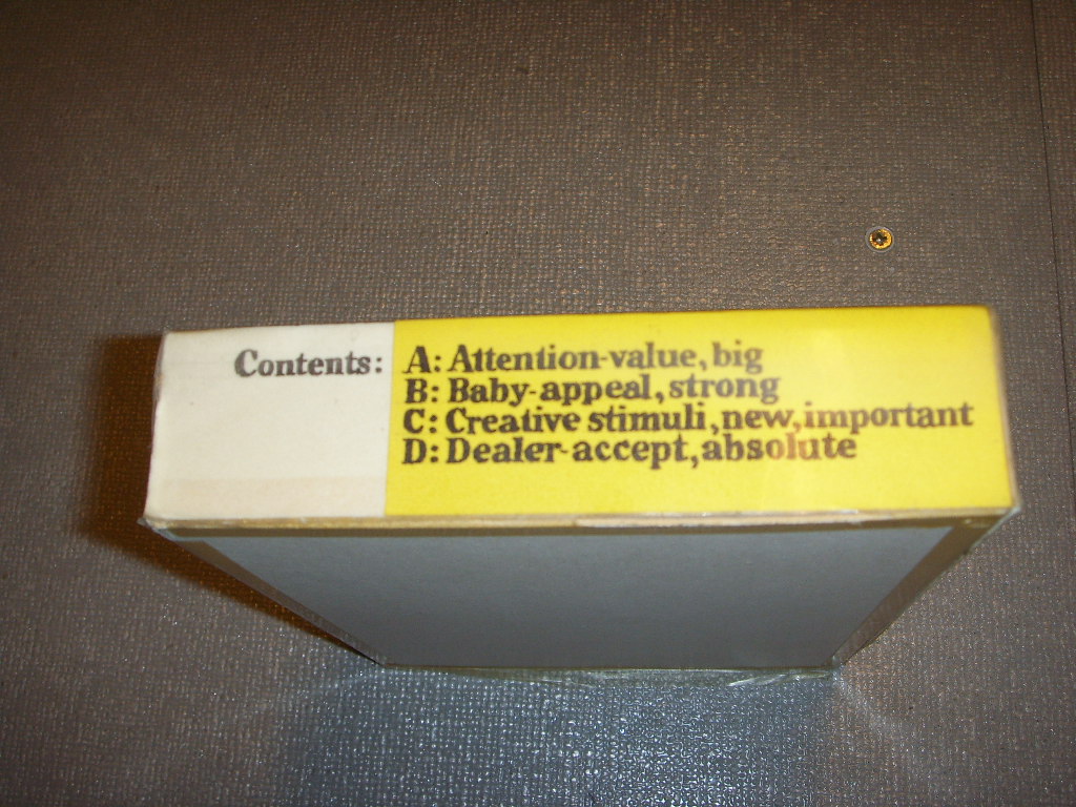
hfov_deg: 47.9
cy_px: 404
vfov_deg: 36.8
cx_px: 538
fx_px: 1212
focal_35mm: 39
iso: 100
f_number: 3.5
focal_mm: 6.6
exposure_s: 1/45
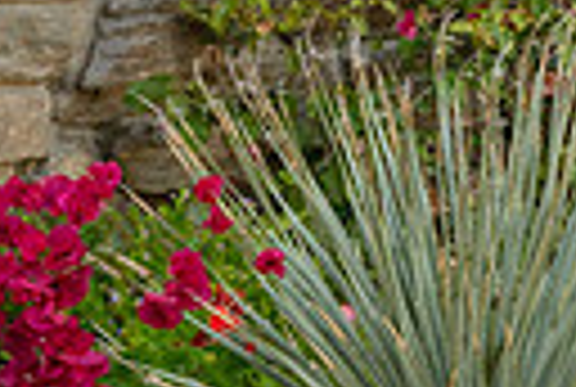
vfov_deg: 5.8
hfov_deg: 8.0
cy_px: -33
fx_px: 3785
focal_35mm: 236
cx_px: 1379
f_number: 4
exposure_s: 1/250
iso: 200
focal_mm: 27
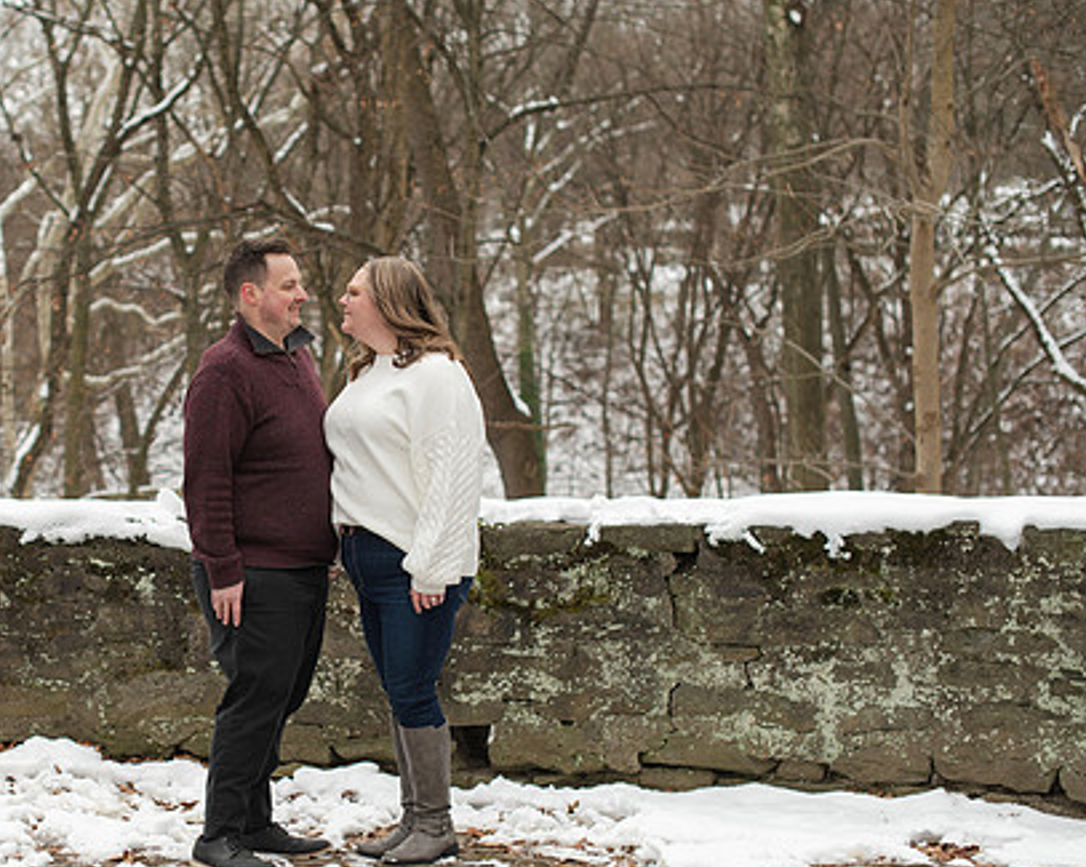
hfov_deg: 24.4
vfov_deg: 19.9
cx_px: 241
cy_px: 477
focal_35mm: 77
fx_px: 2473
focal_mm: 50
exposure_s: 1/320
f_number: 2.8
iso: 100
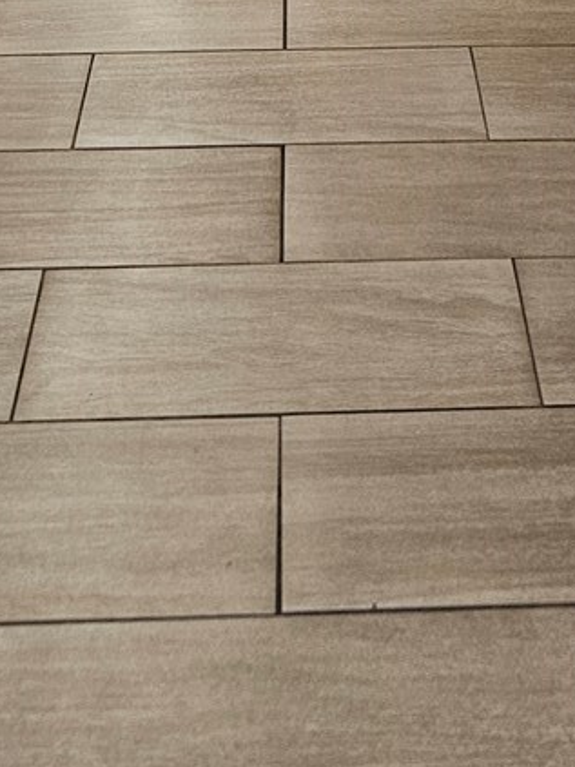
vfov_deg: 17.9
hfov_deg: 16.9
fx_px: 1928
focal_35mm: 87
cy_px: -624
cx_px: 383
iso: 200
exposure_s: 1/120
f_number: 1.8
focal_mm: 5.4
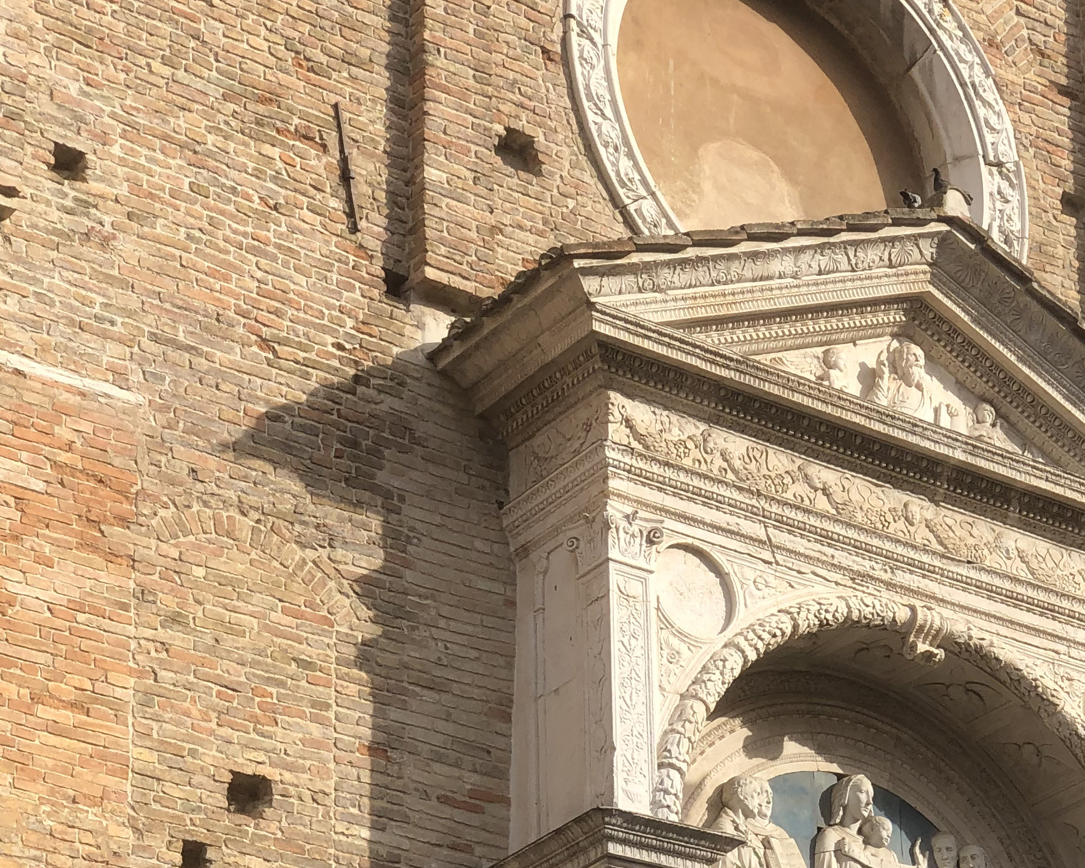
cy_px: 994
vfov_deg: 12.9
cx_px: 825
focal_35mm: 117
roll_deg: +3.4
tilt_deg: +19.2
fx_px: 3757
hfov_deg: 16.3
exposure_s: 1/500
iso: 16
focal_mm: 6
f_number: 2.4
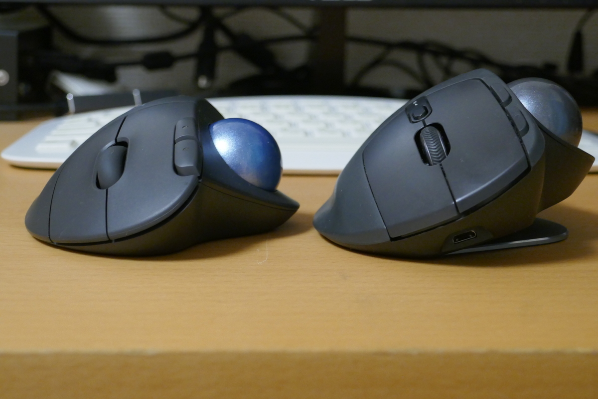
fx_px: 1030
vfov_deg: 21.9
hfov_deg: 32.4
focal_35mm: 62
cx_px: 299
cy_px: 200
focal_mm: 22.6
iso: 1600
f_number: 4.4
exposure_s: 1/25
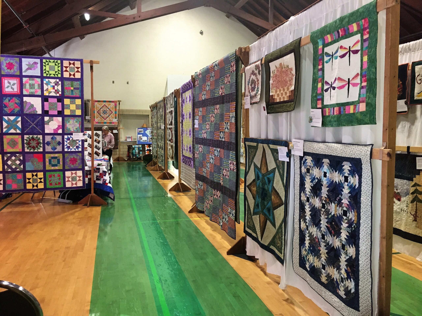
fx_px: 354
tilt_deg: -5.0
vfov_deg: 48.2
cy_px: 158
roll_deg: -0.7
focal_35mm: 29
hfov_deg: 61.7
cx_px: 211
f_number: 2.2
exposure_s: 1/30
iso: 160
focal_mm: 4.15
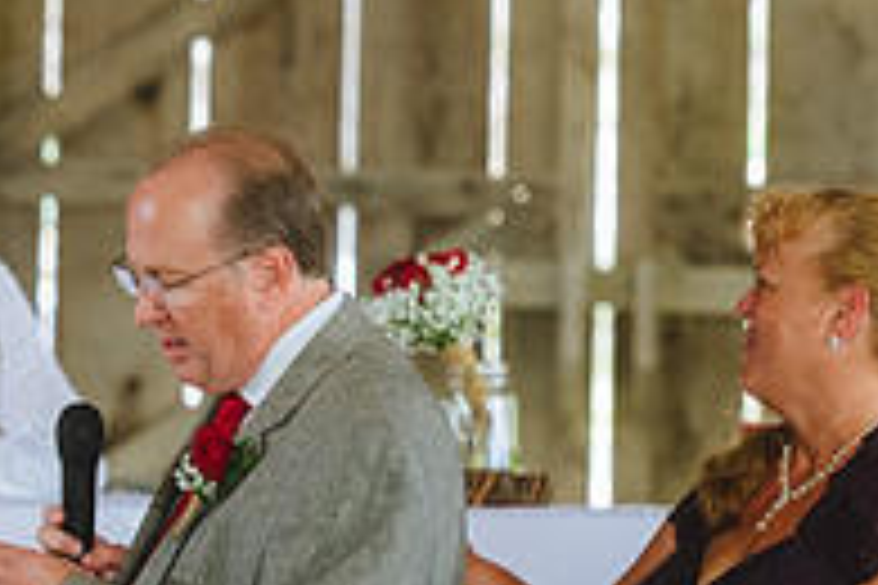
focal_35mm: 447
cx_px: 108
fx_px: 10901
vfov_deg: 3.1
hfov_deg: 4.6
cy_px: 416
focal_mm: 150
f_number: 2.8
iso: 500
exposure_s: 1/100
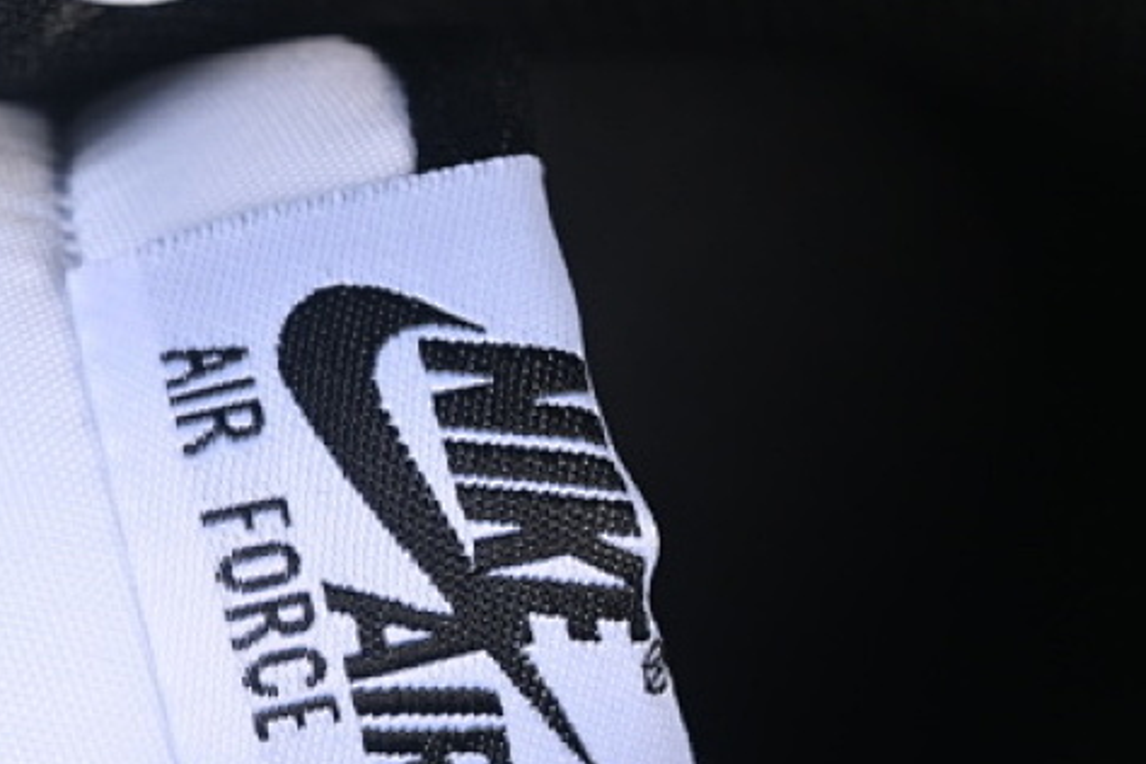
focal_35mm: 171
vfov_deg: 8.0
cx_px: 157
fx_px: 5443
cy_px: 617
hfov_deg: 12.0
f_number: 7.1
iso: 160
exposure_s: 1/100
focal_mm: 50
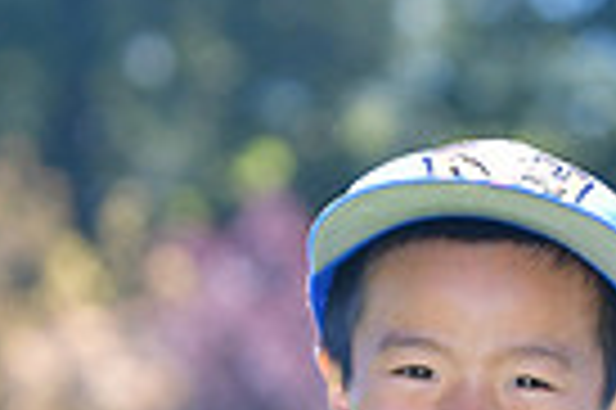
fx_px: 11419
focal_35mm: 668
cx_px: 306
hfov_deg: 3.1
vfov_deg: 2.1
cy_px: 606
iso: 400
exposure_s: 1/800
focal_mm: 105
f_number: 4.5
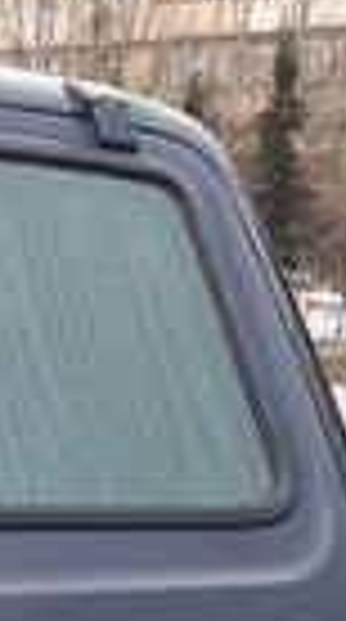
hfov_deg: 10.3
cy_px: 760
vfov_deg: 19.0
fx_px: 1740
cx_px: -400
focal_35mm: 106
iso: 64
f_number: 1.9
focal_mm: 3.6
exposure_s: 1/33
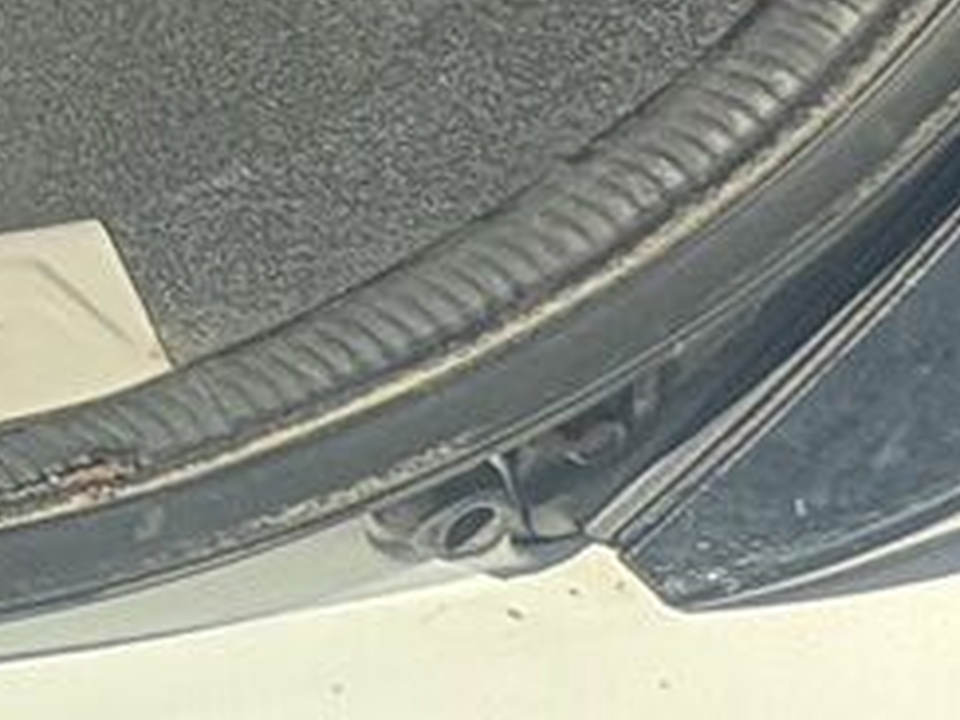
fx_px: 2718
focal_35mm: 98
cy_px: -854
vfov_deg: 12.6
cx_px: -2020
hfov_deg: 11.0
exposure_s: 1/307
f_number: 2.2
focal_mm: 2.22
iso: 64
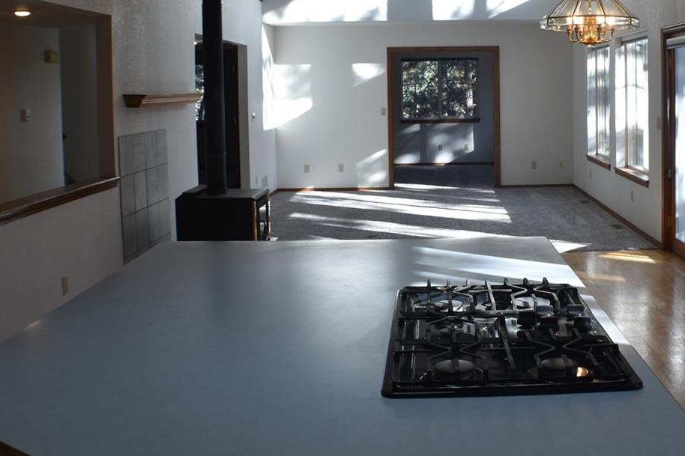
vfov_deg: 21.4
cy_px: 139
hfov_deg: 31.5
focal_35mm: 63
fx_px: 1198
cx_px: 483
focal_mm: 24
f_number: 6.3
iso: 400
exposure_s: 1/160
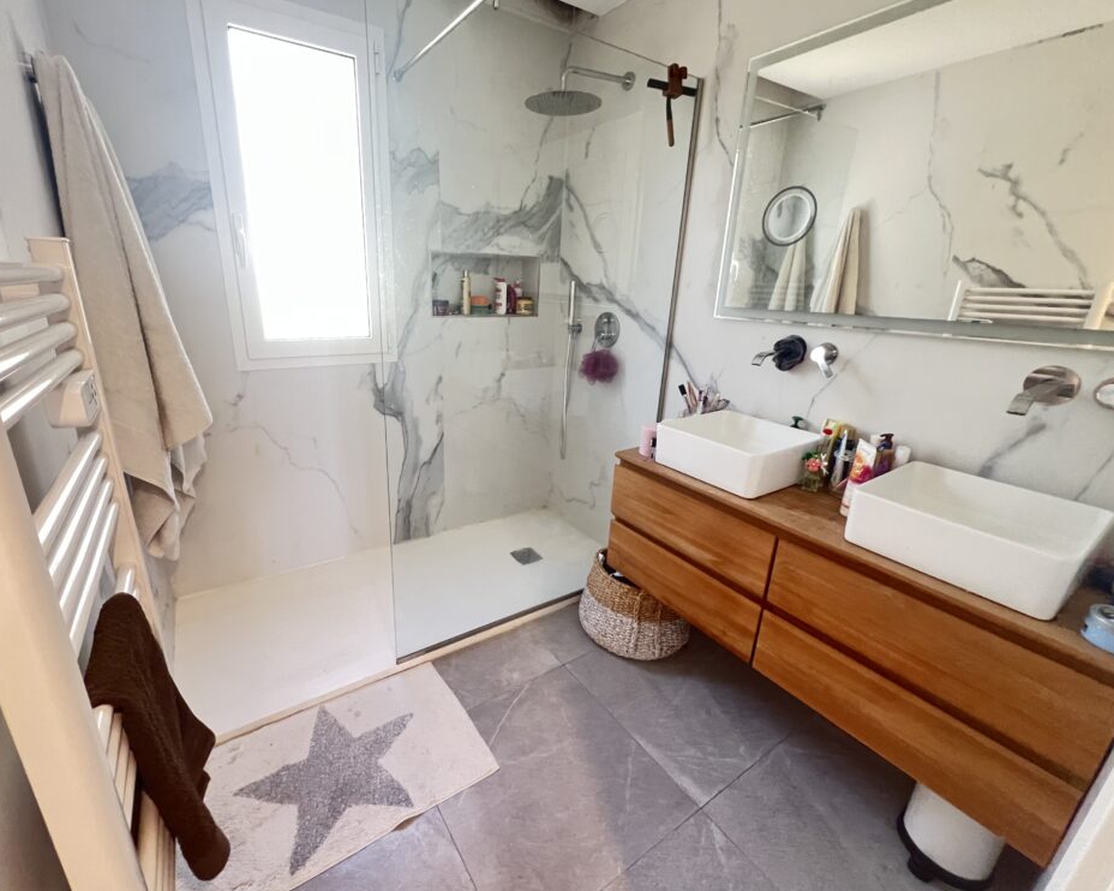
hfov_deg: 100.6
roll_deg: -0.8
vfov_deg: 88.0
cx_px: 520
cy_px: 439
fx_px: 461
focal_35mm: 14
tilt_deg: -18.1
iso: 500
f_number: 1.8
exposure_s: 1/60
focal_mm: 1.57
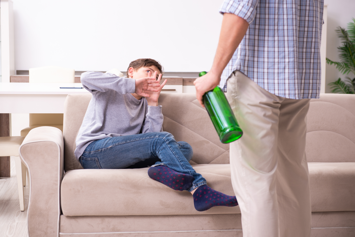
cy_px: 118
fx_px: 691
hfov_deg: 28.8
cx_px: 178
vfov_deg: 19.5
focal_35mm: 70
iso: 125
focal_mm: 70
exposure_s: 1/100
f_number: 5
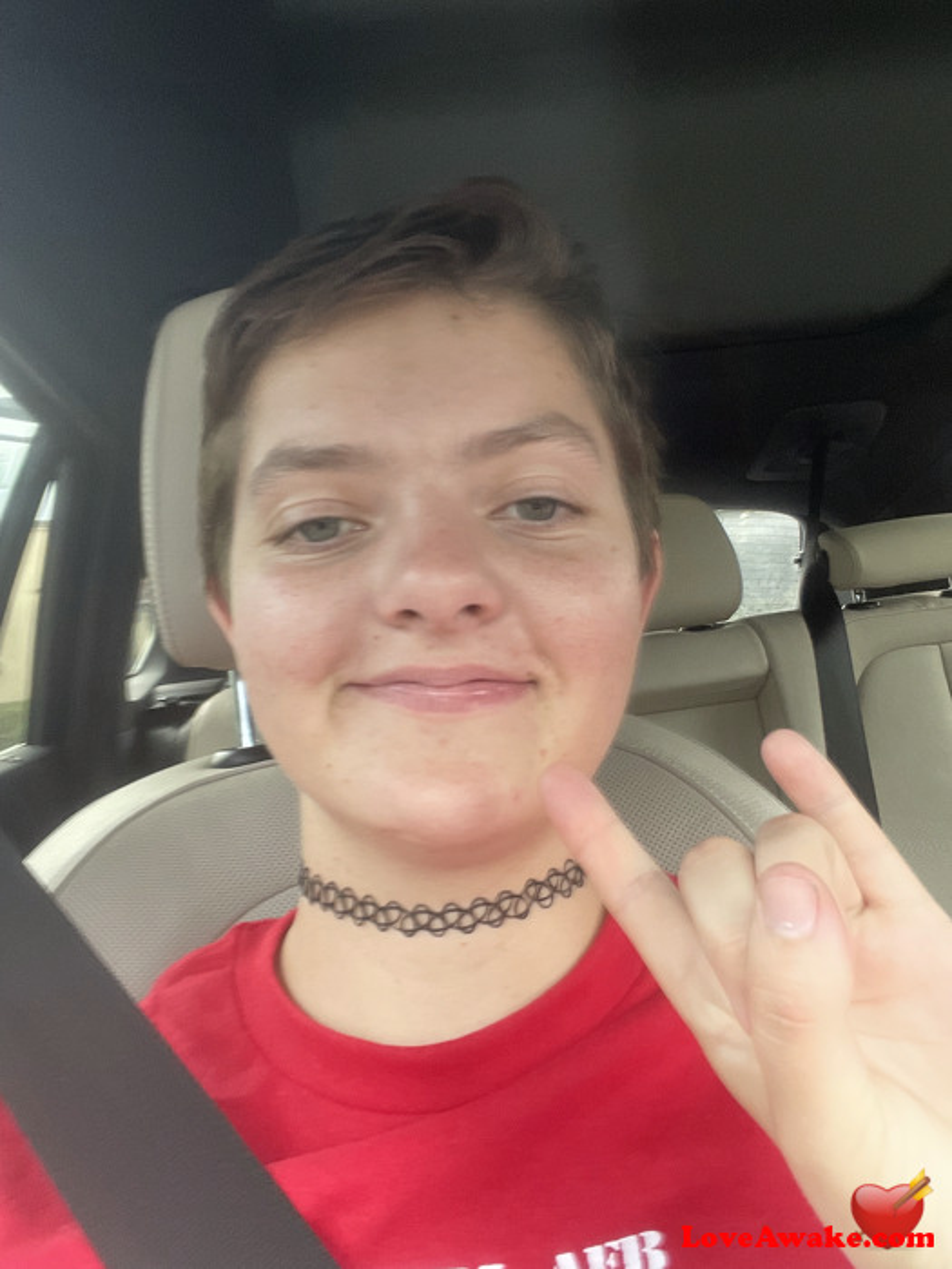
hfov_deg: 46.8
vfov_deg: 60.0
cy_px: 634
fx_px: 1100
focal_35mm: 30
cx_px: 476
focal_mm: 2.71
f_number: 2.2
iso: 100
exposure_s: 1/60
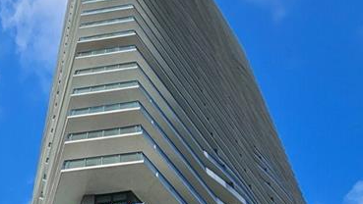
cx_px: 114
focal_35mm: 46
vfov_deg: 19.5
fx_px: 443
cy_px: 366
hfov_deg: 43.8
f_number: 2.2
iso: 50
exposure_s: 1/2565
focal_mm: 2.2
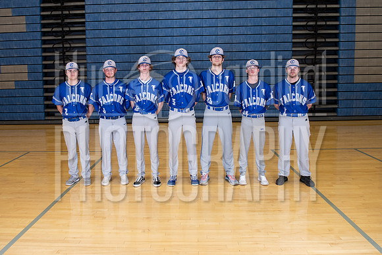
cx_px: 175
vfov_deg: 43.2
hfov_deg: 61.5
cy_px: 104
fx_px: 321
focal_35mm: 30
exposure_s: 1/250
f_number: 3.5
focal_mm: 24
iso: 640
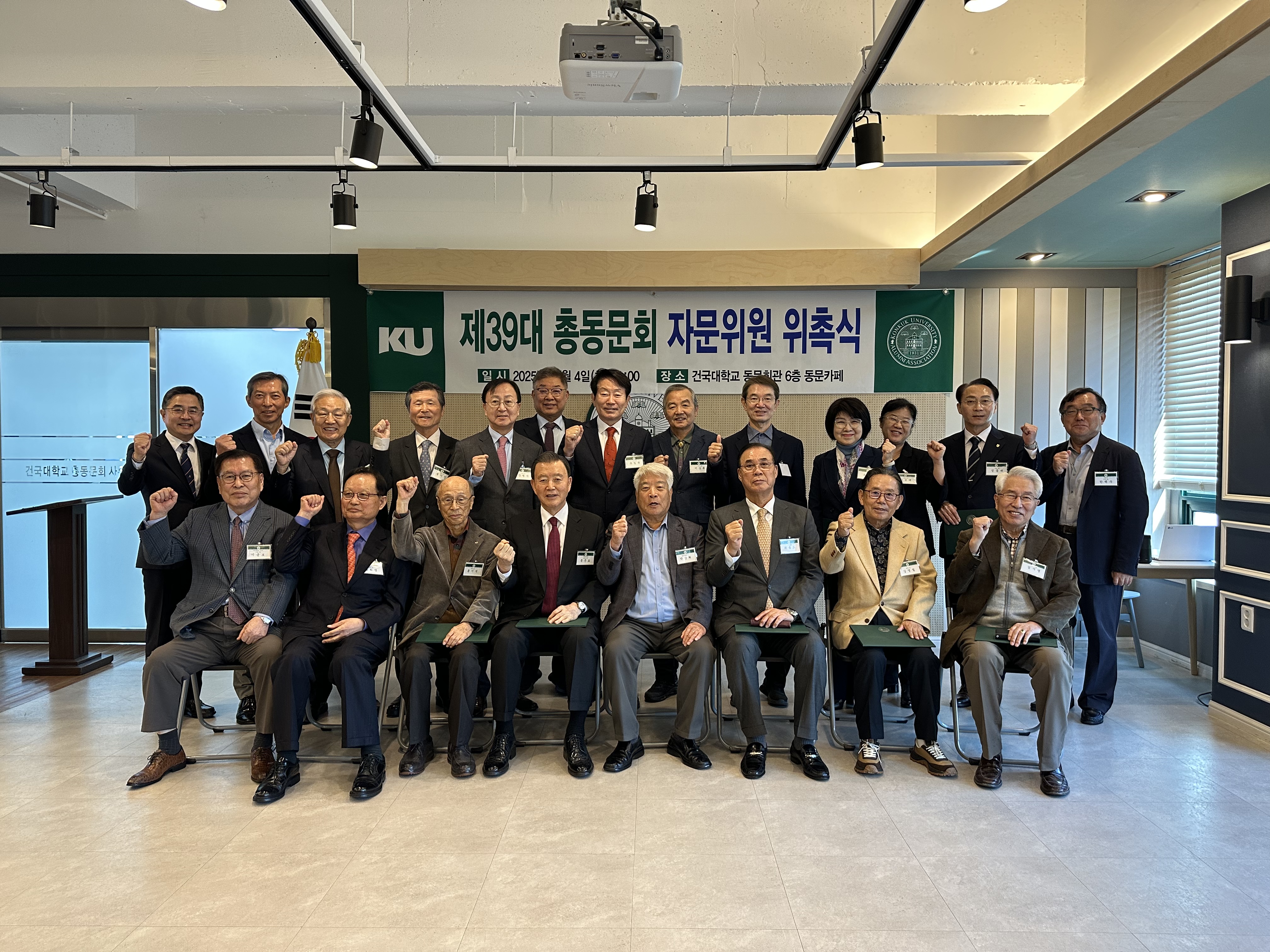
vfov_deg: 56.8
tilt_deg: -1.3
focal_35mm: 24
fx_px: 881
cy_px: 476
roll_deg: -0.5
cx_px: 635
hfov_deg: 71.6
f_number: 1.78
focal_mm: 6.86
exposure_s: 1/120
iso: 200
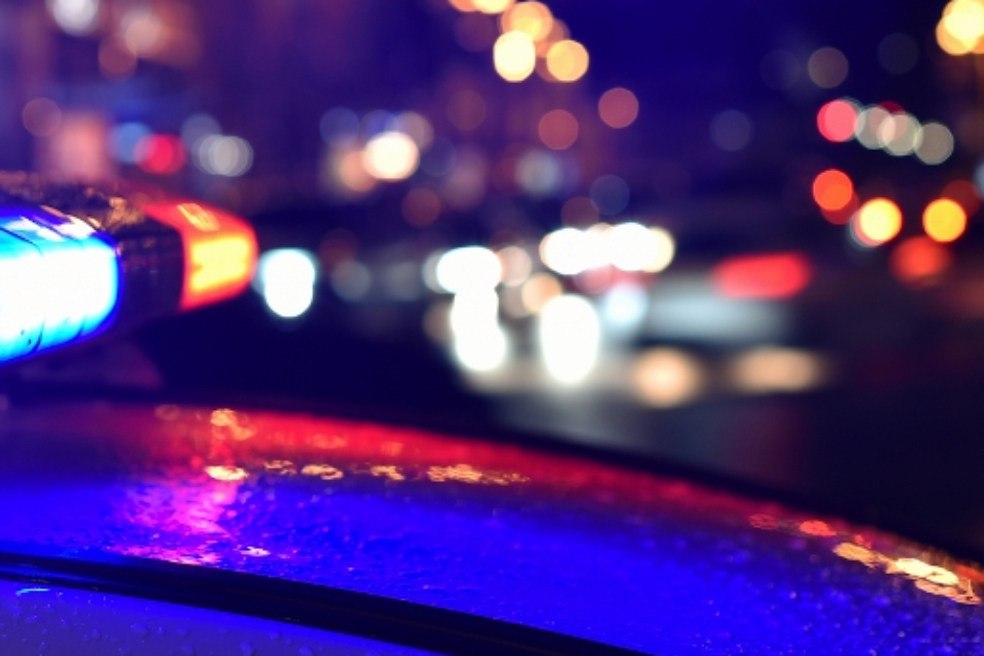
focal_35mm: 117
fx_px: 3198
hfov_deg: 17.3
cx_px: 159
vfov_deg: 11.7
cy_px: 141
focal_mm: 50
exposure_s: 1/6
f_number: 2.8
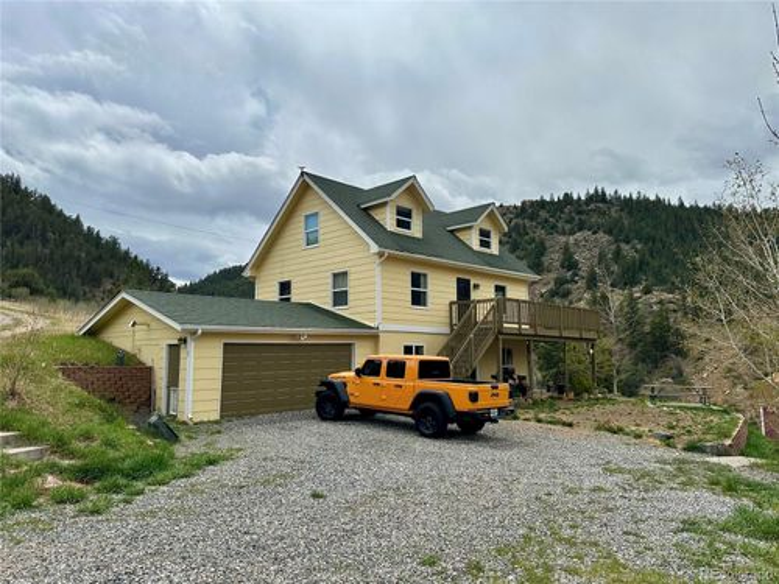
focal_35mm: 24
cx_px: 390
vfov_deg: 56.8
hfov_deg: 71.6
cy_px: 292
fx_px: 540
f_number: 1.78
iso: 80
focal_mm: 6.86
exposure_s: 1/8197
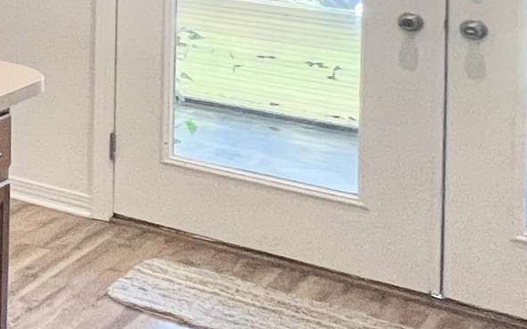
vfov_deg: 16.2
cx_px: -618
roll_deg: -0.5
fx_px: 1034
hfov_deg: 17.0
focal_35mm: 72
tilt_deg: -0.7
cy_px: -198
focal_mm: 1.57
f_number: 1.8
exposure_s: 1/60
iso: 200
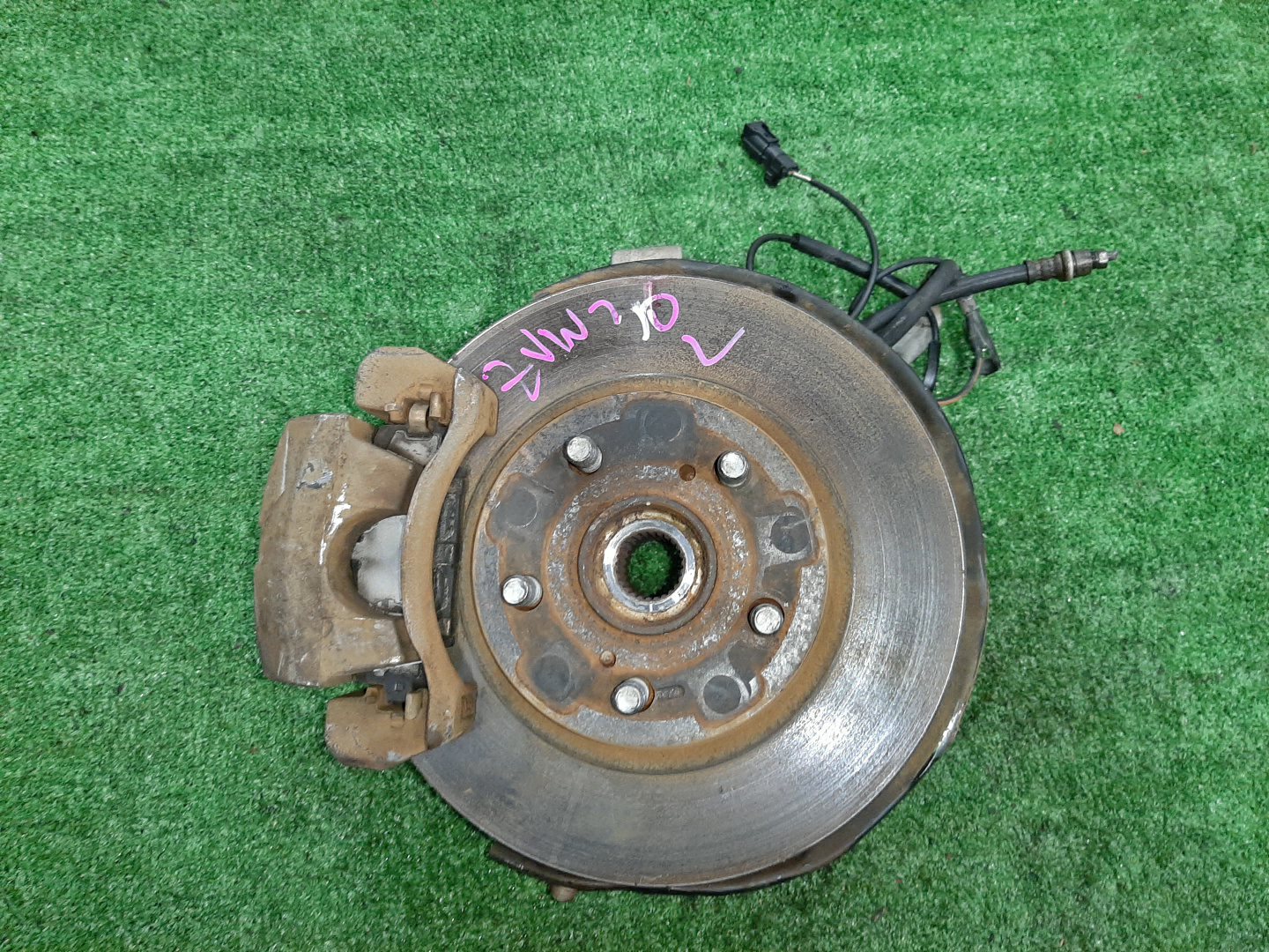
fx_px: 953
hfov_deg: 67.3
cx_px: 634
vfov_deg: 53.1
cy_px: 476
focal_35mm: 26
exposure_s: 1/33
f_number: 1.7
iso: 218
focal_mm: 3.93
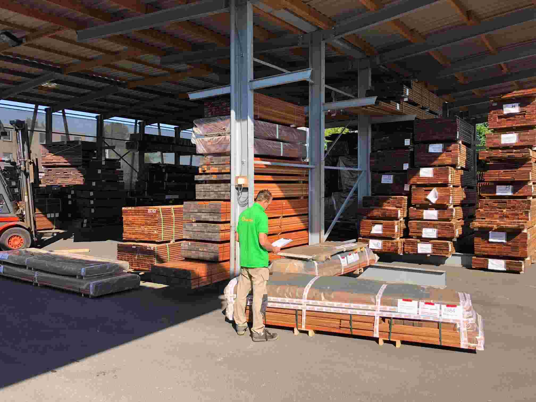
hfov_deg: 63.4
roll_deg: -1.1
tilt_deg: -1.2
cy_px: 201
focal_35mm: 28
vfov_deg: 49.7
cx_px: 268
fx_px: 434
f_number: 1.8
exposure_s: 1/706
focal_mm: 3.99
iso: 20
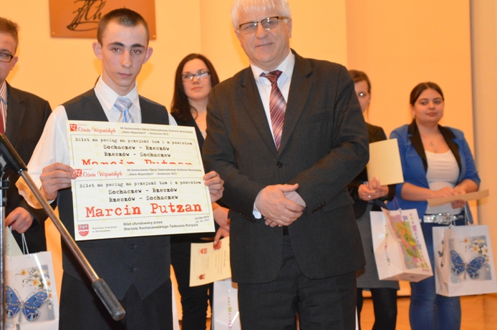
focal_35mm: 83
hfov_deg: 24.5
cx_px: 219
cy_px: 142
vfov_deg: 16.4
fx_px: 1145
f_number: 4.8
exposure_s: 1/60
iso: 3200
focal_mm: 48
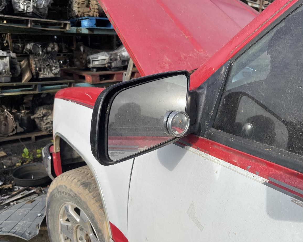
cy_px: 117
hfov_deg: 64.0
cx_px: 143
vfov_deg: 53.2
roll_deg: -1.6
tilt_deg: -13.8
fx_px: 242
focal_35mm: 27
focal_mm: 5.1
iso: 32
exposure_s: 1/2336
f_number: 1.6
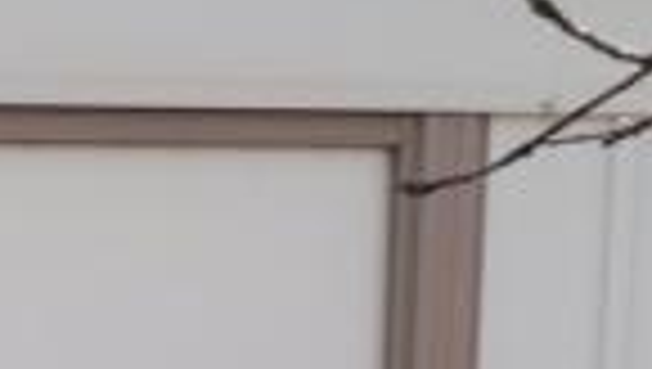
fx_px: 2493
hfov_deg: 14.4
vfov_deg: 8.3
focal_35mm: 144
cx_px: -157
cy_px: 522
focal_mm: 4.12
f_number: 2.2
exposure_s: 1/391
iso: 32
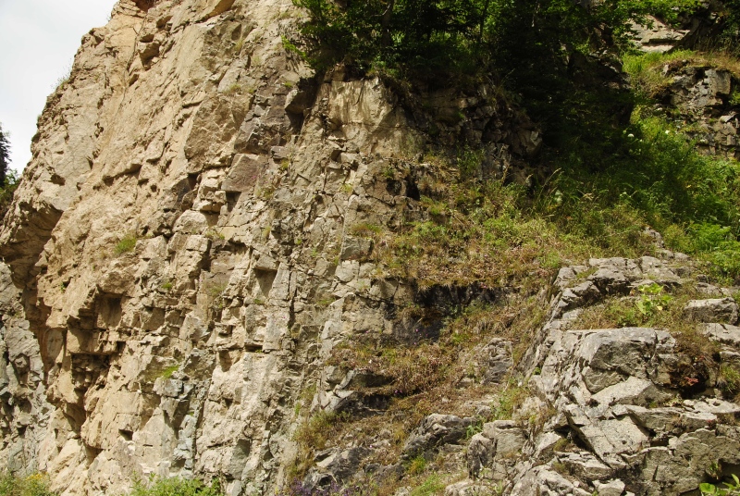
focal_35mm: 36
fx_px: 741
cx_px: 370
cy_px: 248
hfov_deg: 53.1
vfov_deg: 37.0
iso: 100
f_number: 6.3
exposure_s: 1/200
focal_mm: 24
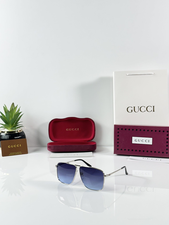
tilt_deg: -7.3
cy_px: 112
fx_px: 312
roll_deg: +0.4
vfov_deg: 39.7
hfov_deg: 30.3
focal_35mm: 48
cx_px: 84
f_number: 1.78
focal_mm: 6.86
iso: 64
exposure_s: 1/100
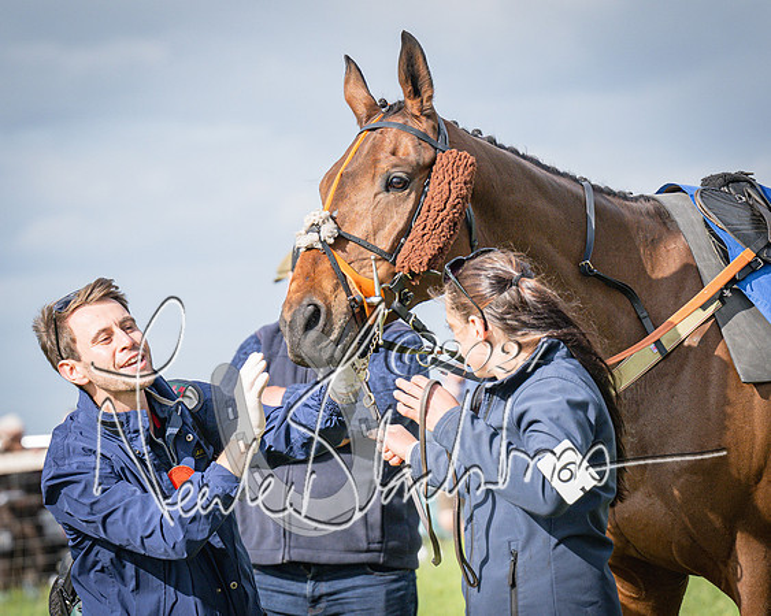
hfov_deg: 5.6
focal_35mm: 346
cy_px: 252
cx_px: 98
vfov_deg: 4.5
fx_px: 7897
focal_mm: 140
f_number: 4.5
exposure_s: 1/1600
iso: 200
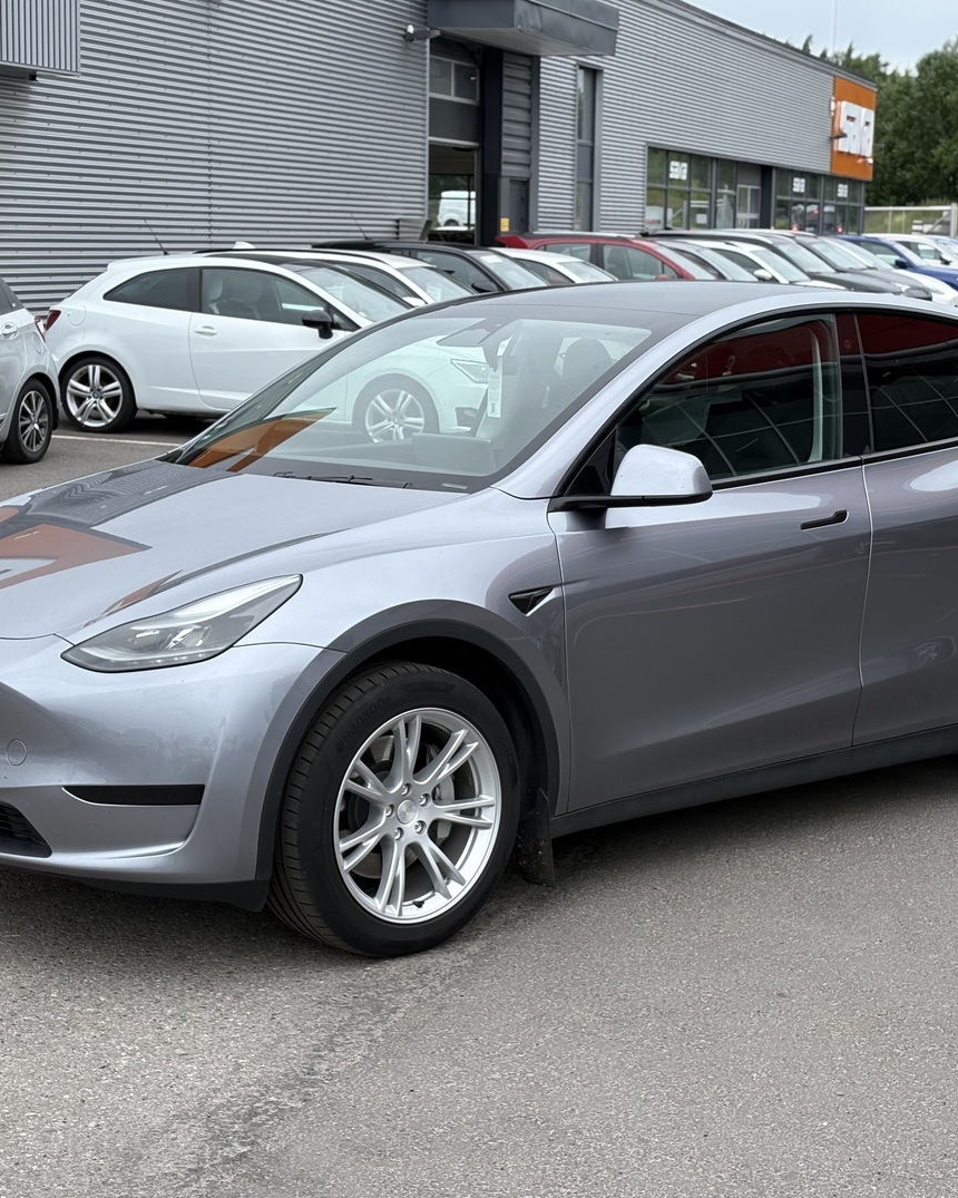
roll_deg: -1.1
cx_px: 542
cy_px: 601
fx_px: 2410
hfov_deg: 22.5
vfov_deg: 27.9
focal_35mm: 68
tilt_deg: -8.7
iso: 40
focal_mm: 5.96
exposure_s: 1/1156
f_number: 1.6
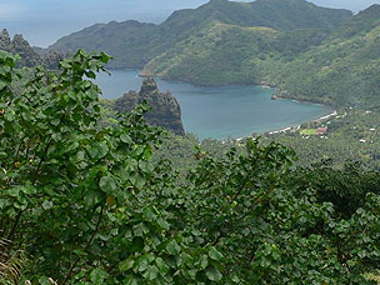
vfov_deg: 19.1
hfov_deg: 25.3
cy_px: 86
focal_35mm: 77
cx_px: 231
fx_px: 845
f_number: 4
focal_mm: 8.6
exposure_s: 1/500
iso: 80
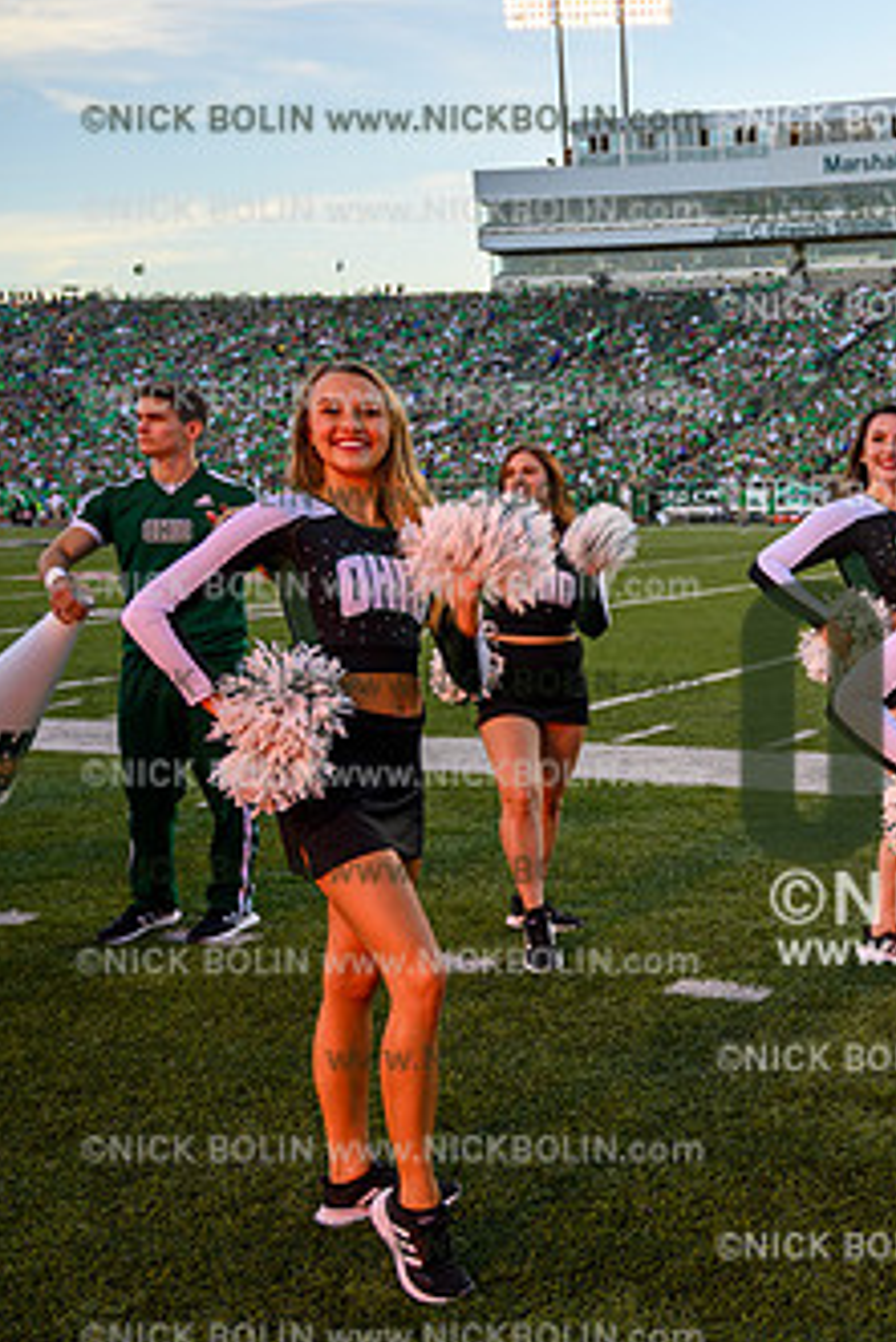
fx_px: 1566
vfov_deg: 46.2
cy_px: 774
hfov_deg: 28.5
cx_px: 1026
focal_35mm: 42
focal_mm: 24
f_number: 4
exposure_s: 1/125
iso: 100
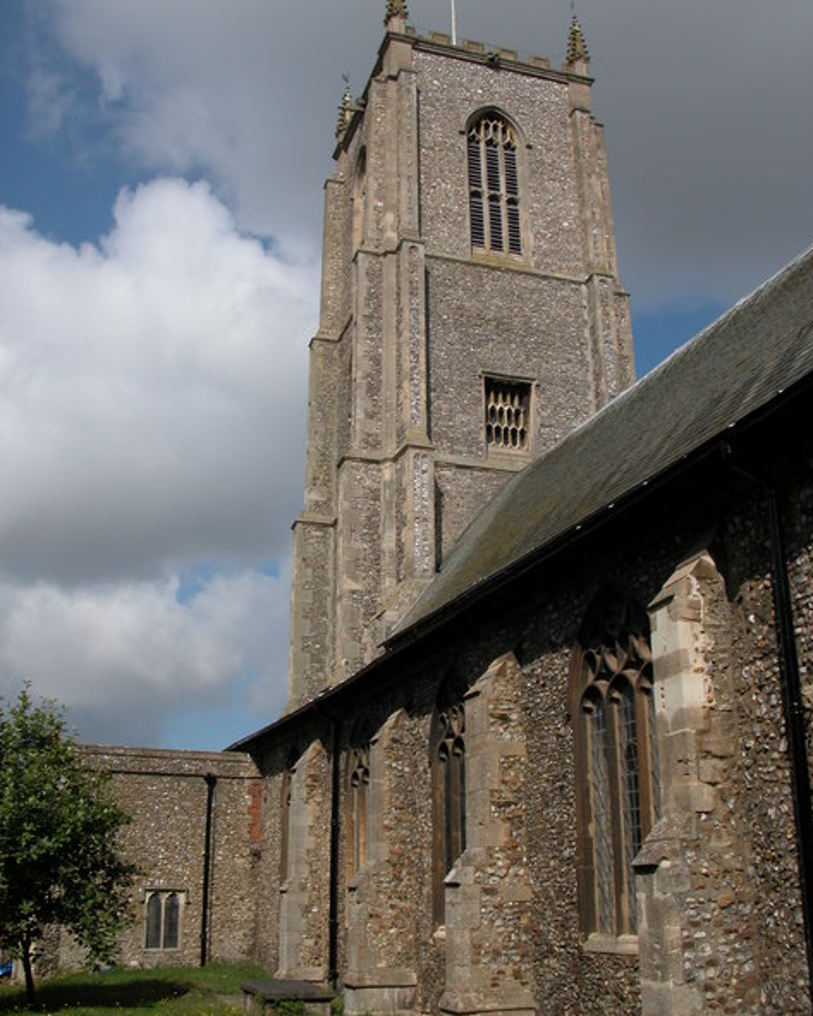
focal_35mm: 37
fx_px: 1113
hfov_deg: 40.1
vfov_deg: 49.0
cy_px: 478
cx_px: 411
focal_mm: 8.9
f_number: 7.1
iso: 100
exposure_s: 1/495
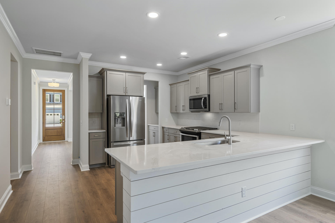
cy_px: 112
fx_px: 186
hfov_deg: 84.0
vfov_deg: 61.9
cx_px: 168
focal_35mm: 20
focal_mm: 20
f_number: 7.1
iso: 100
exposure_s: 1/3
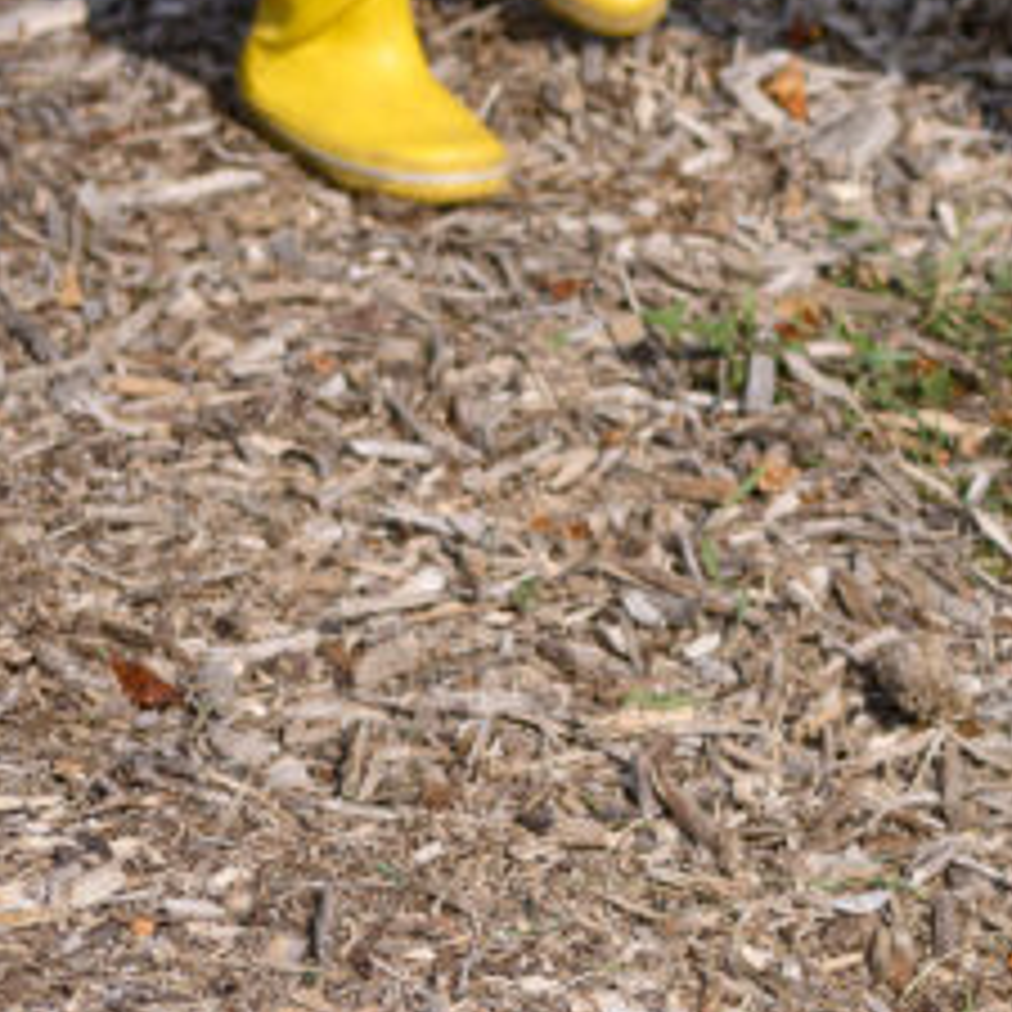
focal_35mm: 155
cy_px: -443
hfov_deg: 10.8
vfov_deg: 10.9
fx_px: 5127
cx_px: 1637
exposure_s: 1/6400
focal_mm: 40
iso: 160
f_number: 2.8
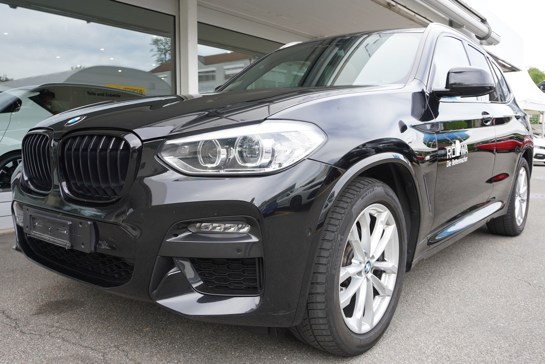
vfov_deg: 43.7
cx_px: 272
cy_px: 182
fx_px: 454
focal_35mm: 30
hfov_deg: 61.9
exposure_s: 1/100
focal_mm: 20
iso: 100
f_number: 5
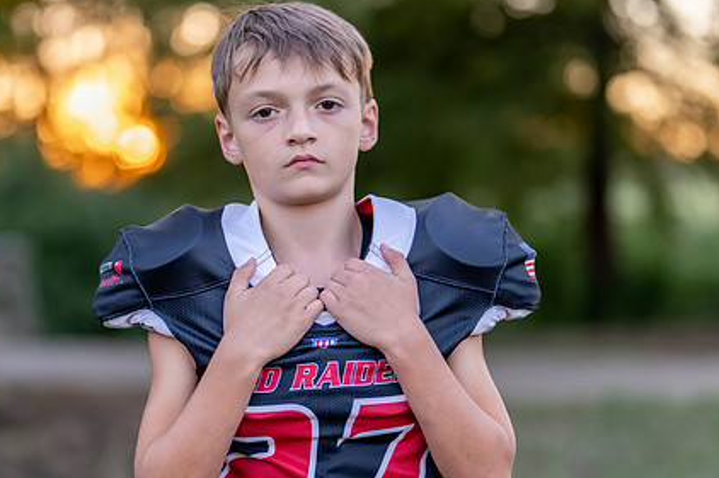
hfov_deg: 22.4
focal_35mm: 91
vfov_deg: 15.0
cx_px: 320
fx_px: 1817
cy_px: 260
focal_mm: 50
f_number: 1.2
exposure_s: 1/320
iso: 100
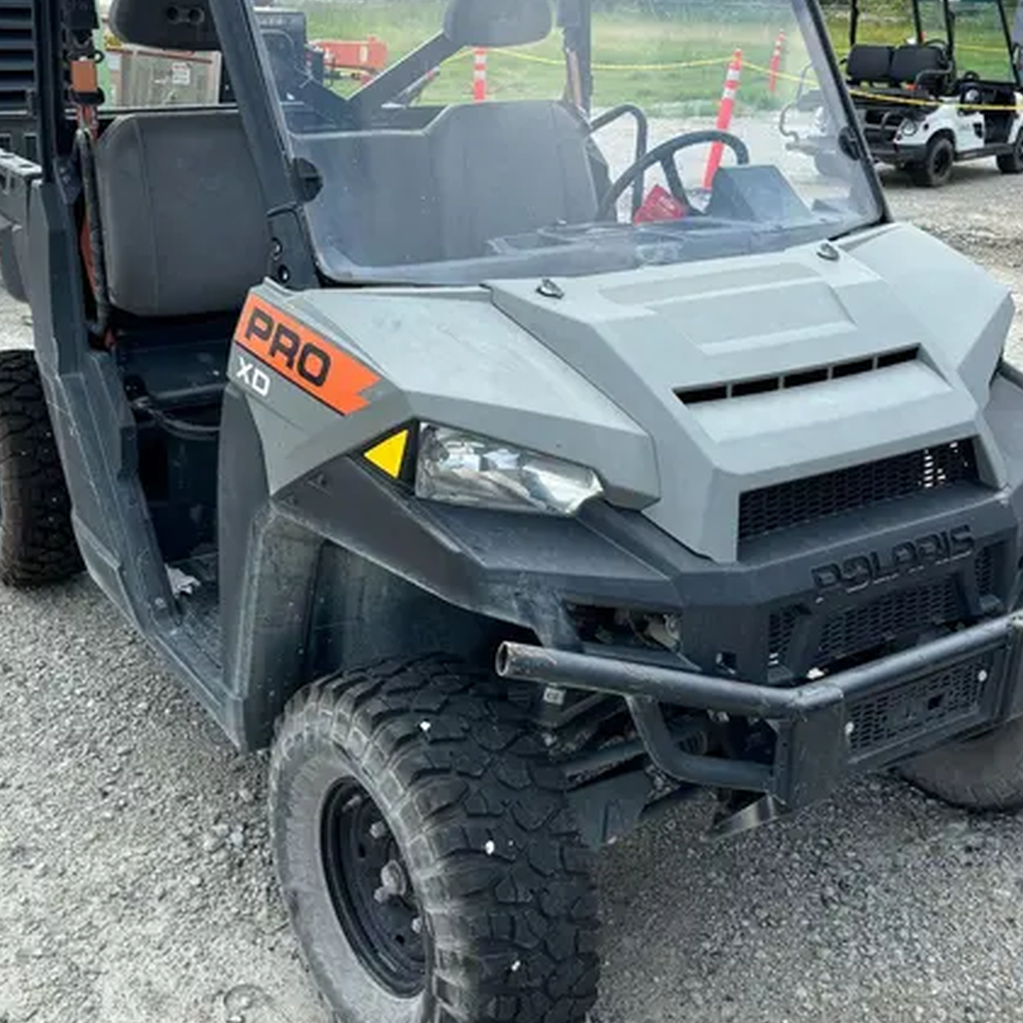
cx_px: 467
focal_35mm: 40
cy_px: 456
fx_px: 1337
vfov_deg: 41.8
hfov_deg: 41.8
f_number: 1.6
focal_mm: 5.96
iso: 50
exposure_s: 1/1783
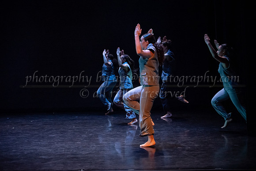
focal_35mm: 75
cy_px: 86
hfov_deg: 27.0
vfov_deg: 18.2
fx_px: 533
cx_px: 128
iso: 4000
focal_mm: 75
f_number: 3.5
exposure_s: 1/320
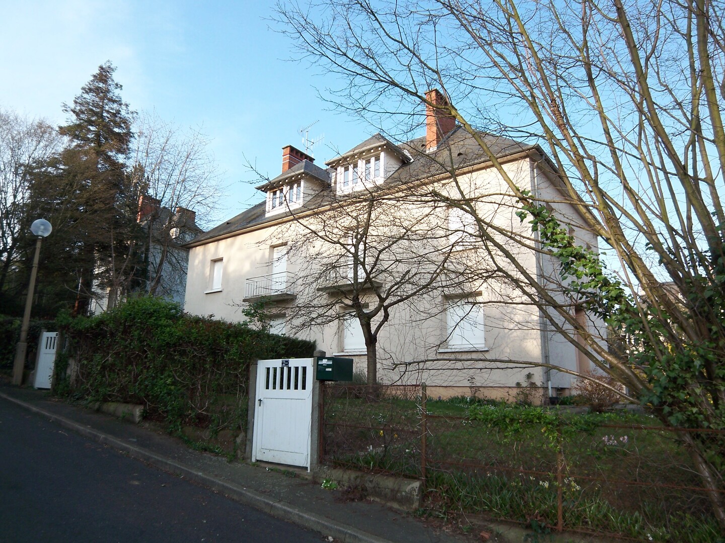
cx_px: 362
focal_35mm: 23
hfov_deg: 73.9
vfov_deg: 58.9
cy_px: 272
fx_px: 482
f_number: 2.8
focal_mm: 3.8
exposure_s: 1/200
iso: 50
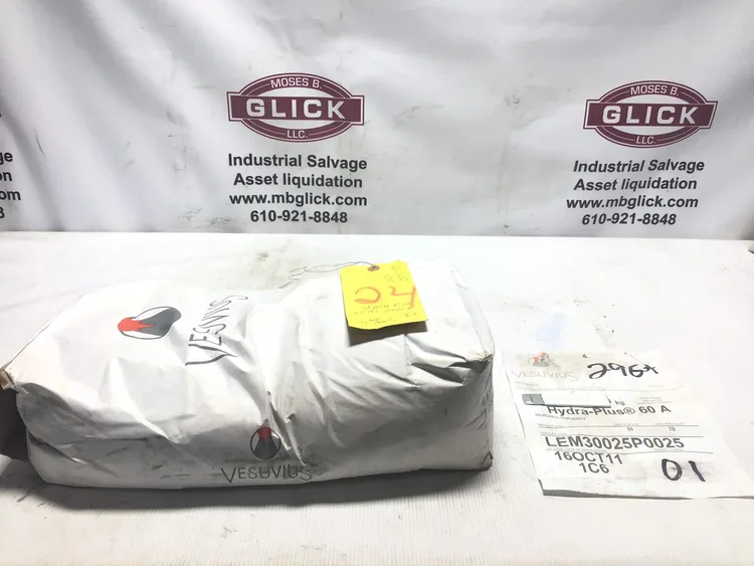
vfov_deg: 45.5
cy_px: 283
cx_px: 377
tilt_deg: -24.7
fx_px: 675
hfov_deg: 58.3
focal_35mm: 31
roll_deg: -2.8
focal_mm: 3.3
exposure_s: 1/139
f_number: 2.4
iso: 25
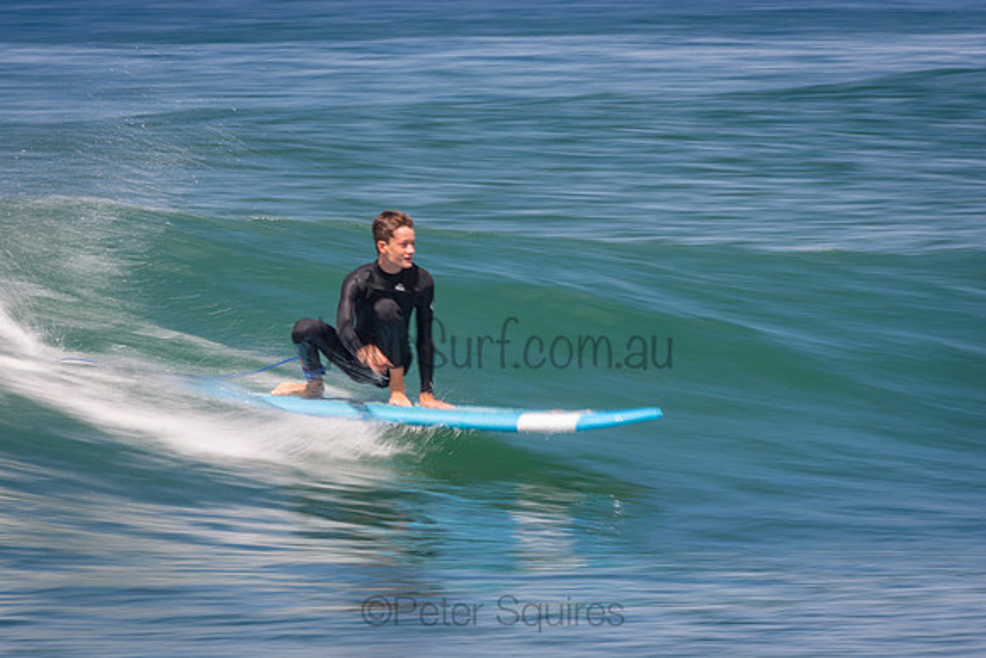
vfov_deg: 2.3
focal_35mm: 600
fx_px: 16436
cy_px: 329
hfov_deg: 3.4
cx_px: 493
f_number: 25
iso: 100
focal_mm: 400
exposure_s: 1/25
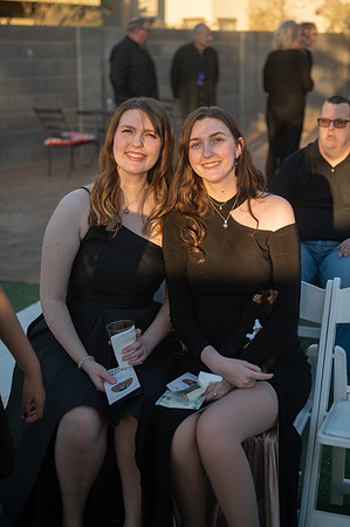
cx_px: 175
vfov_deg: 36.3
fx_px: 804
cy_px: 264
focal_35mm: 55
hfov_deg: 24.6
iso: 320
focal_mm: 55
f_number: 2.8
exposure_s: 1/1600
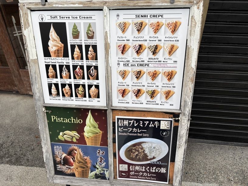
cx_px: 124
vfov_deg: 53.1
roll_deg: +0.6
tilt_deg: -34.1
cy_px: 93
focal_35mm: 26
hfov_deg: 67.3
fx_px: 186
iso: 40
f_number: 1.6
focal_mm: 5.96
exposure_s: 1/237
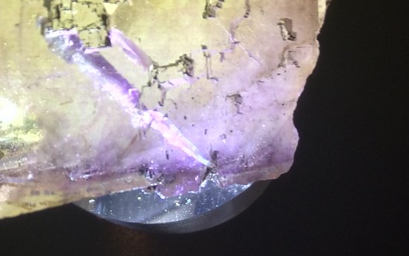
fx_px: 1026
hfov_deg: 21.7
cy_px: -155
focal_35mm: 92
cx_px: -10
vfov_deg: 13.2
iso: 50
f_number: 2.2
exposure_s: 1/30
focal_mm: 4.12
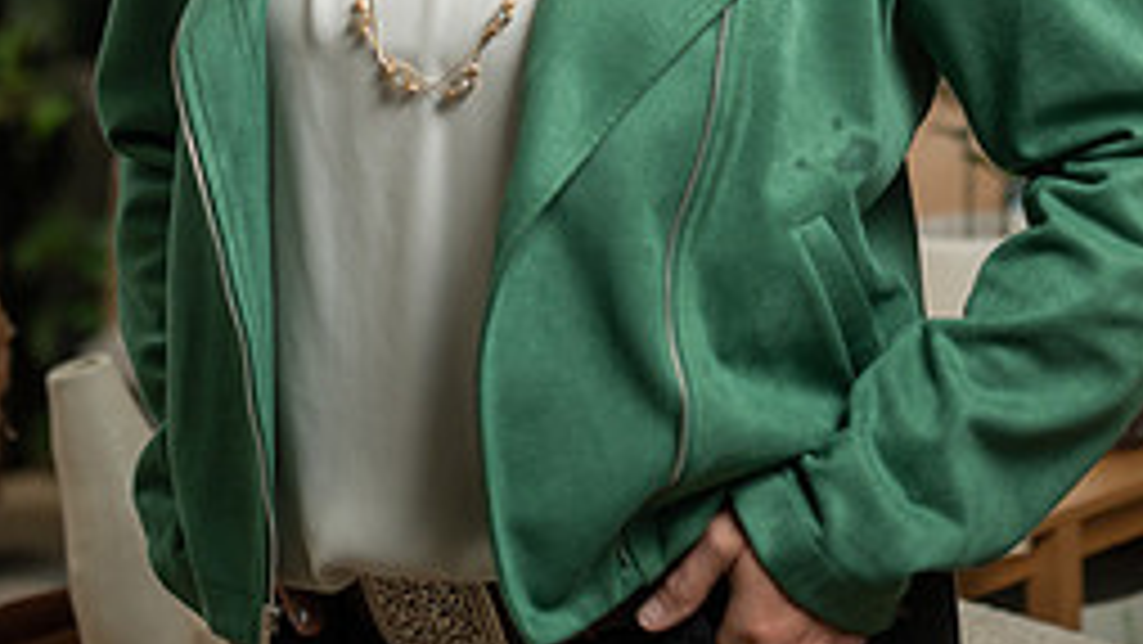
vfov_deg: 6.2
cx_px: 670
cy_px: -230
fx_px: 5851
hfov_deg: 11.2
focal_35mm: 193
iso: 800
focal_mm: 104
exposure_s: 1/200
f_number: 4
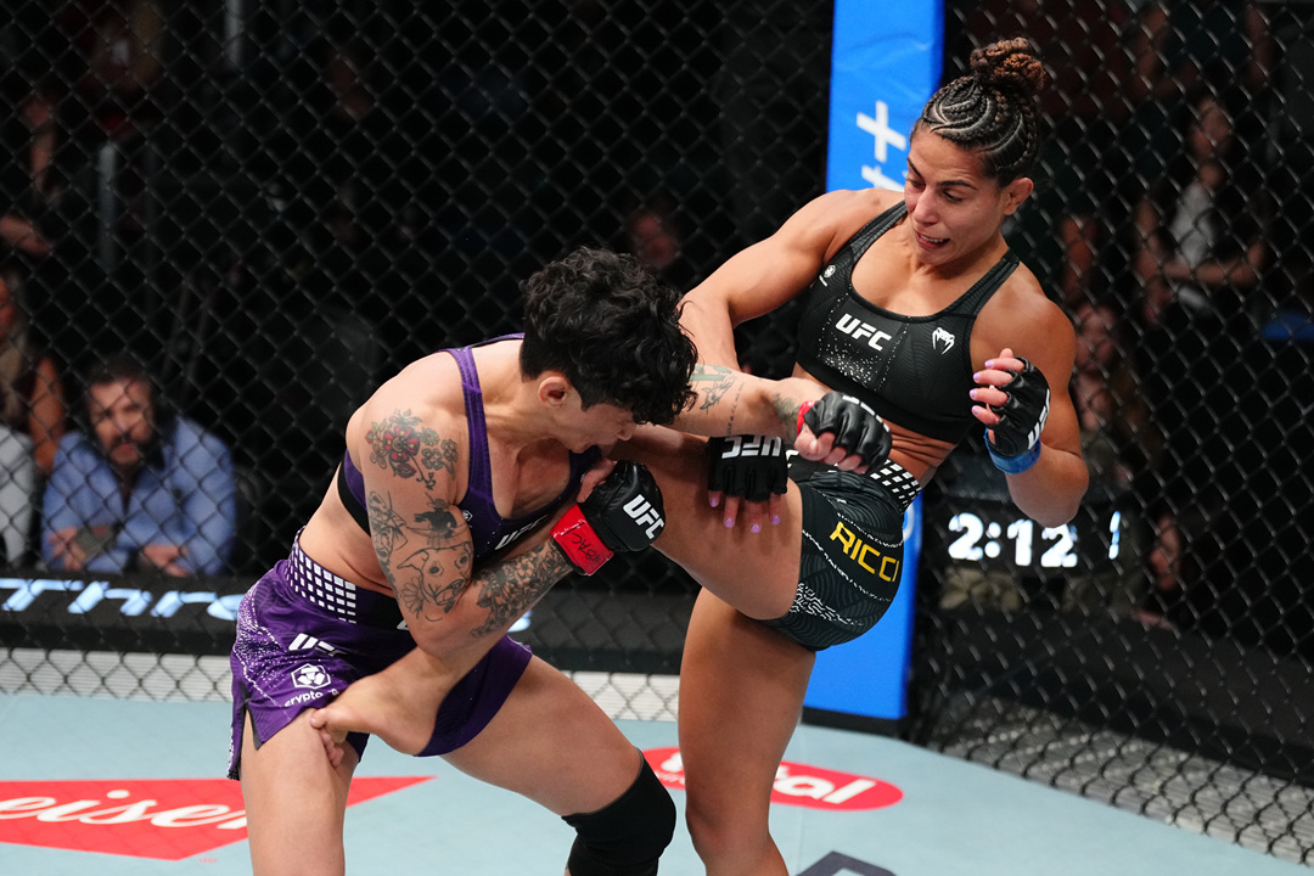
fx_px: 3066
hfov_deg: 24.2
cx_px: 657
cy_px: 438
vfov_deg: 16.3
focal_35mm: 84
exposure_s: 1/1250
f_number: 2.8
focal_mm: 84
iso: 5000
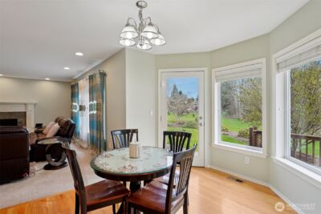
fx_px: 152
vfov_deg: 70.5
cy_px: 107
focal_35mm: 17
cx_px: 160
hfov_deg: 93.3
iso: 400
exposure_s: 1/60
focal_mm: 17
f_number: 8
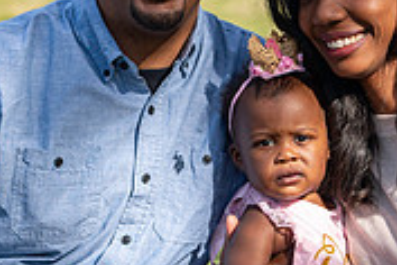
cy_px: 218
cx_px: 229
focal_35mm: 229
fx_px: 2525
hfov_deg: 9.0
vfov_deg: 6.0
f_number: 4
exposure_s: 1/1250
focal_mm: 70
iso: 250
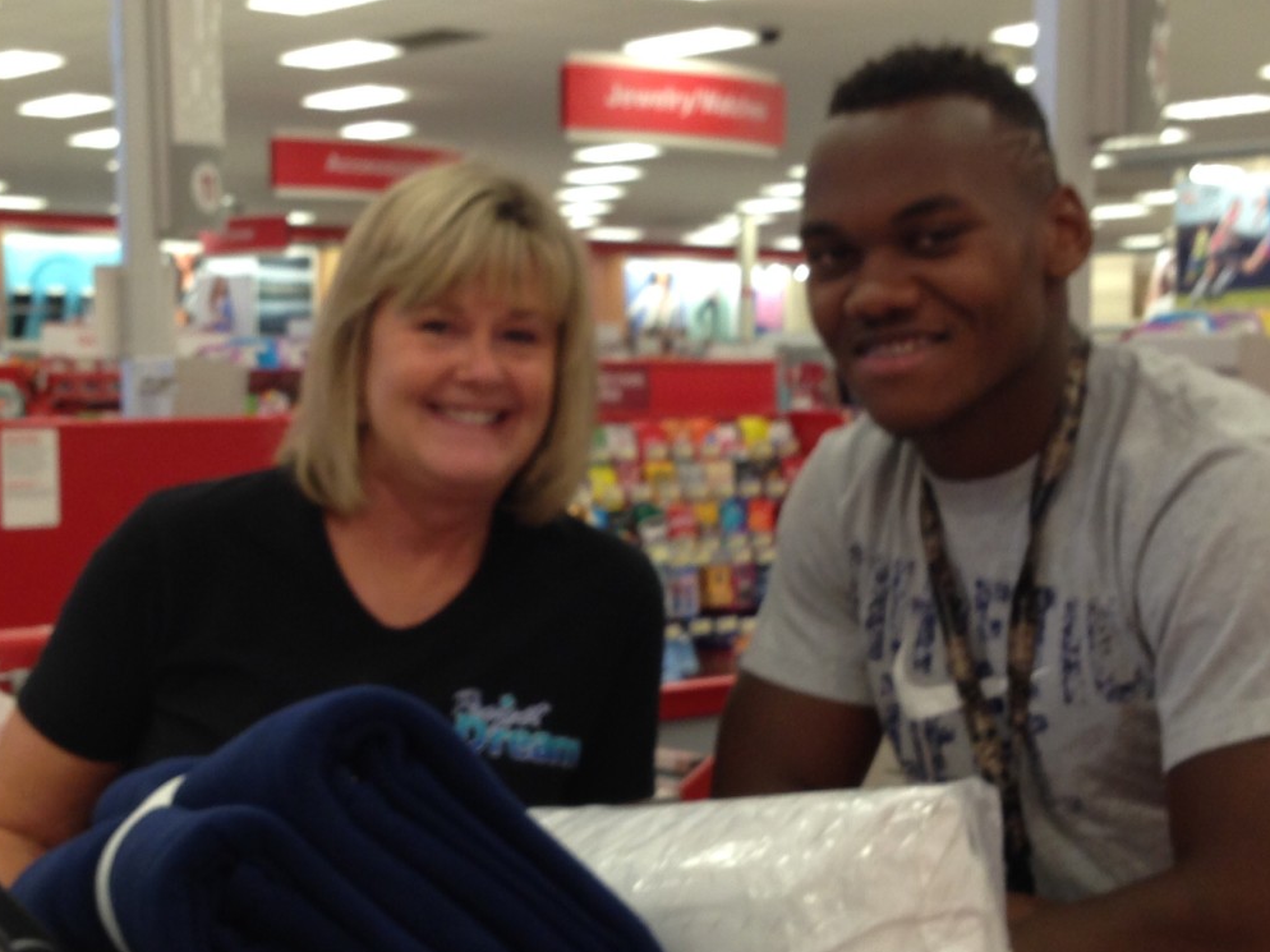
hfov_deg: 54.0
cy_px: 470
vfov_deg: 41.8
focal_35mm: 34
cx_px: 618
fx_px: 1247
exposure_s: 1/20
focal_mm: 4.12
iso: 50
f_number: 2.4
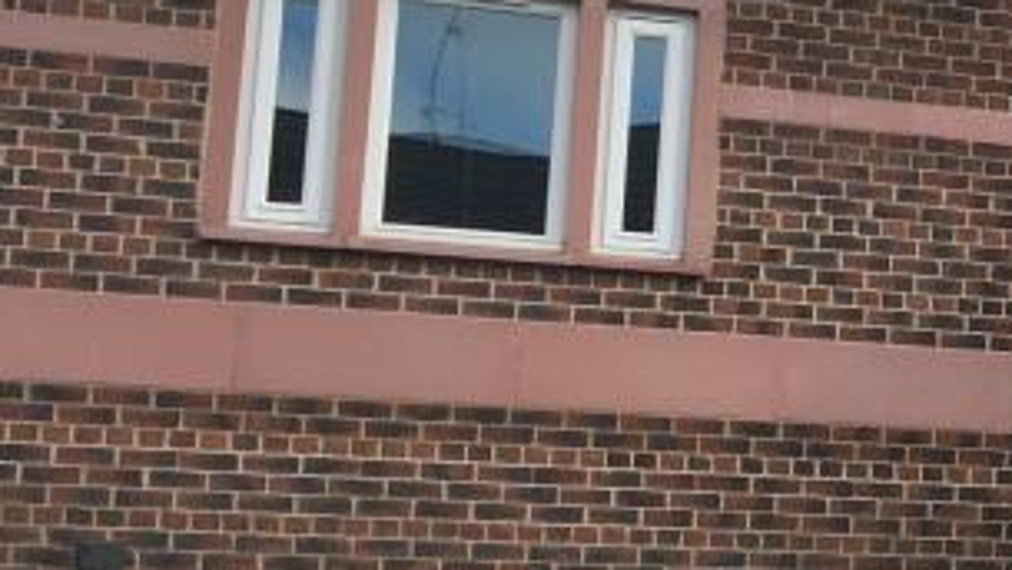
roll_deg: -0.3
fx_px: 2846
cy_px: 288
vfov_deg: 11.5
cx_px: 1646
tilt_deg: +9.3
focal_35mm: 106
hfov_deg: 17.5
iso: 25
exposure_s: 1/565
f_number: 2.2
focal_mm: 4.15
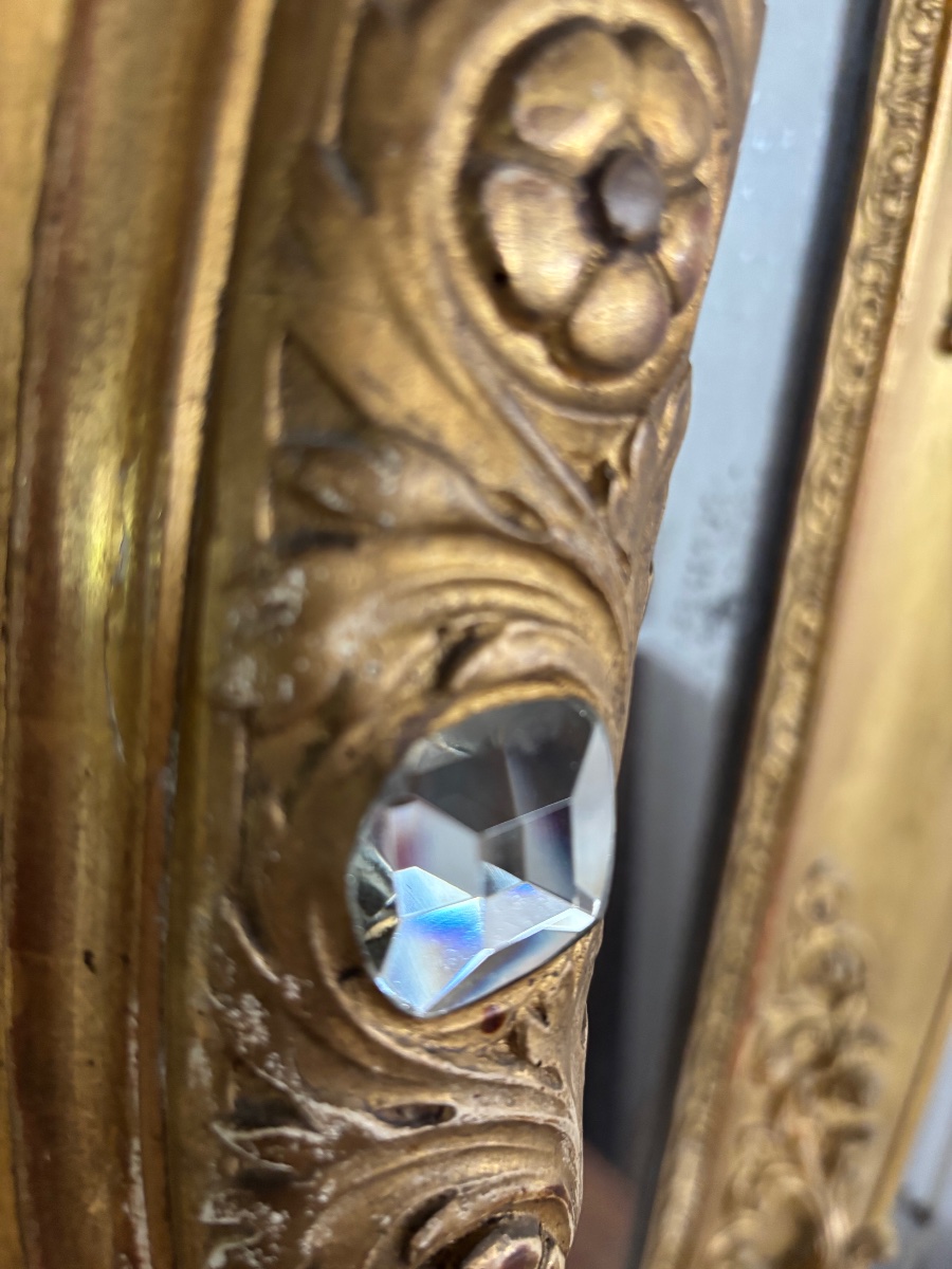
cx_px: 476
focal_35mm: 26
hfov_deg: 53.1
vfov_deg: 67.3
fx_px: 953
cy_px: 634
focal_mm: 5.96
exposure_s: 1/60
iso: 400
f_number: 1.6
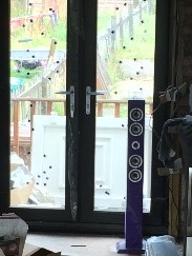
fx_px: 1055
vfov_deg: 13.7
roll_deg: -0.1
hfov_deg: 10.4
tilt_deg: -9.4
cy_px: 212
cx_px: 106
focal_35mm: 143
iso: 50
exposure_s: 1/100
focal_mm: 4.15
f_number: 2.2
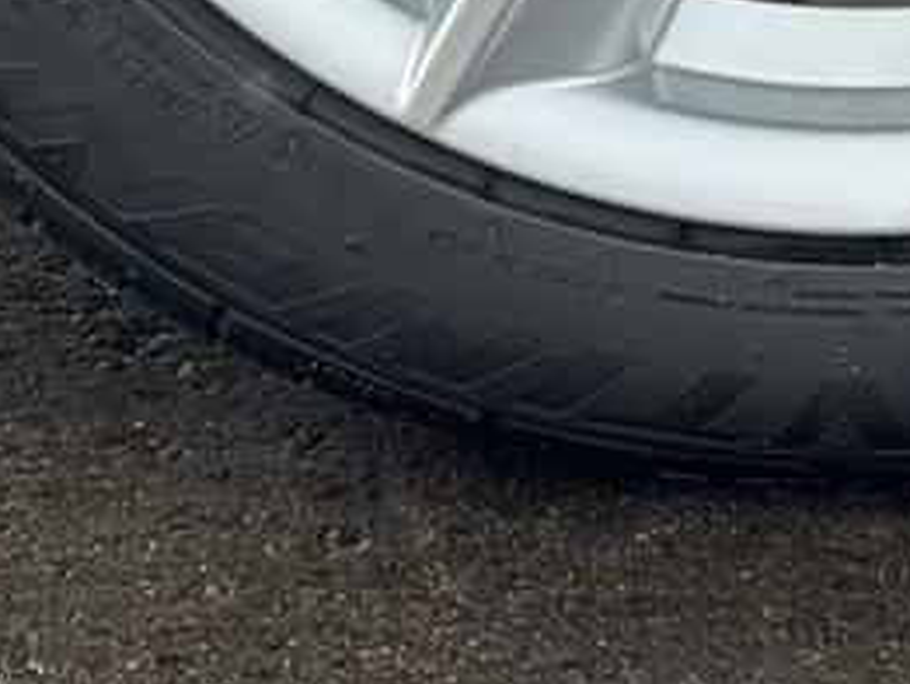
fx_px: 6181
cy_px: -862
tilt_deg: -9.5
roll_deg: +0.5
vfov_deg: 6.1
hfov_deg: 8.4
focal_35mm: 235
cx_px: 903
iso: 64
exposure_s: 1/700
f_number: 1.78
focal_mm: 6.76
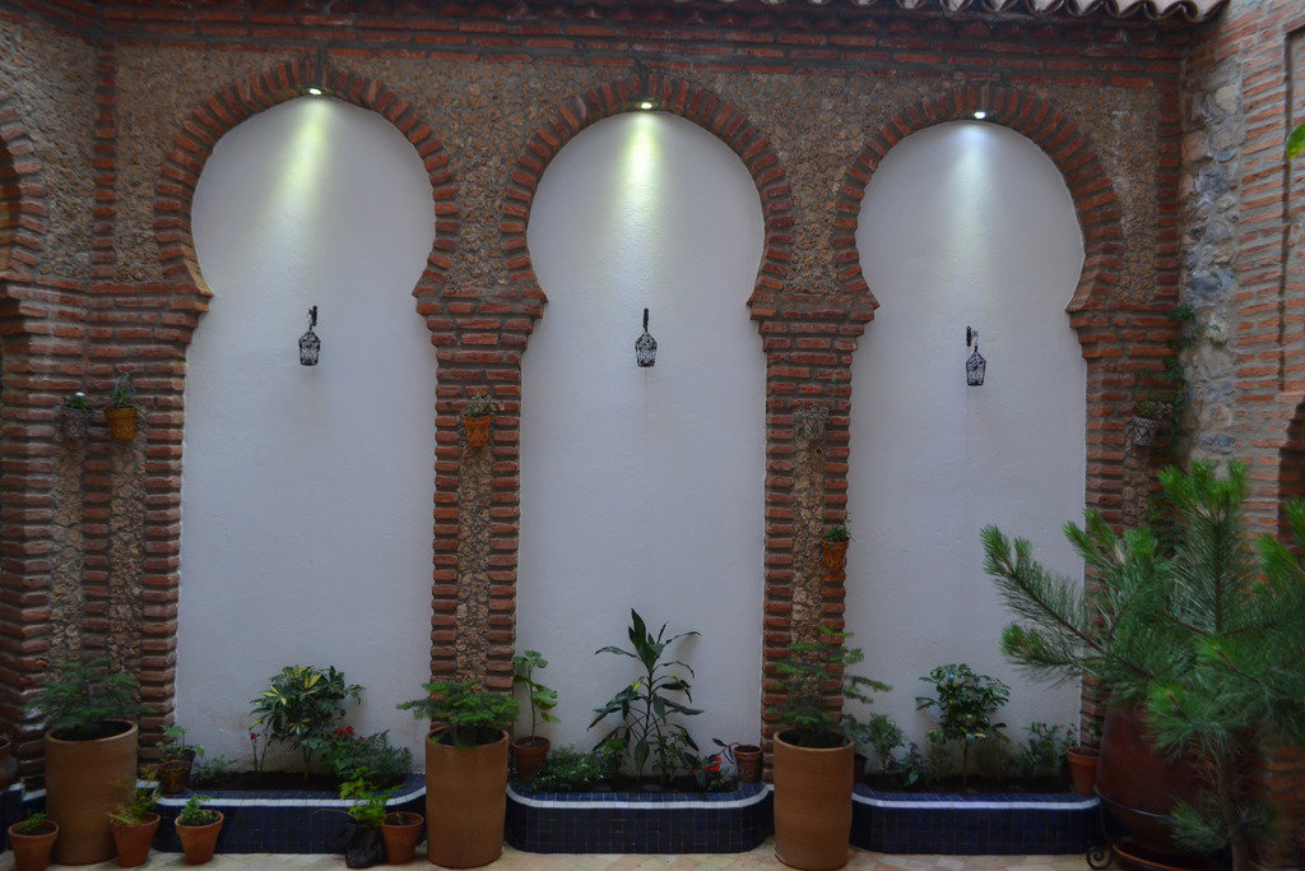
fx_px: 979
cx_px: 652
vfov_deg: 47.9
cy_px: 436
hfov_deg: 67.4
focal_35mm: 27
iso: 400
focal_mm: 18
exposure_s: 1/25
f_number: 3.5
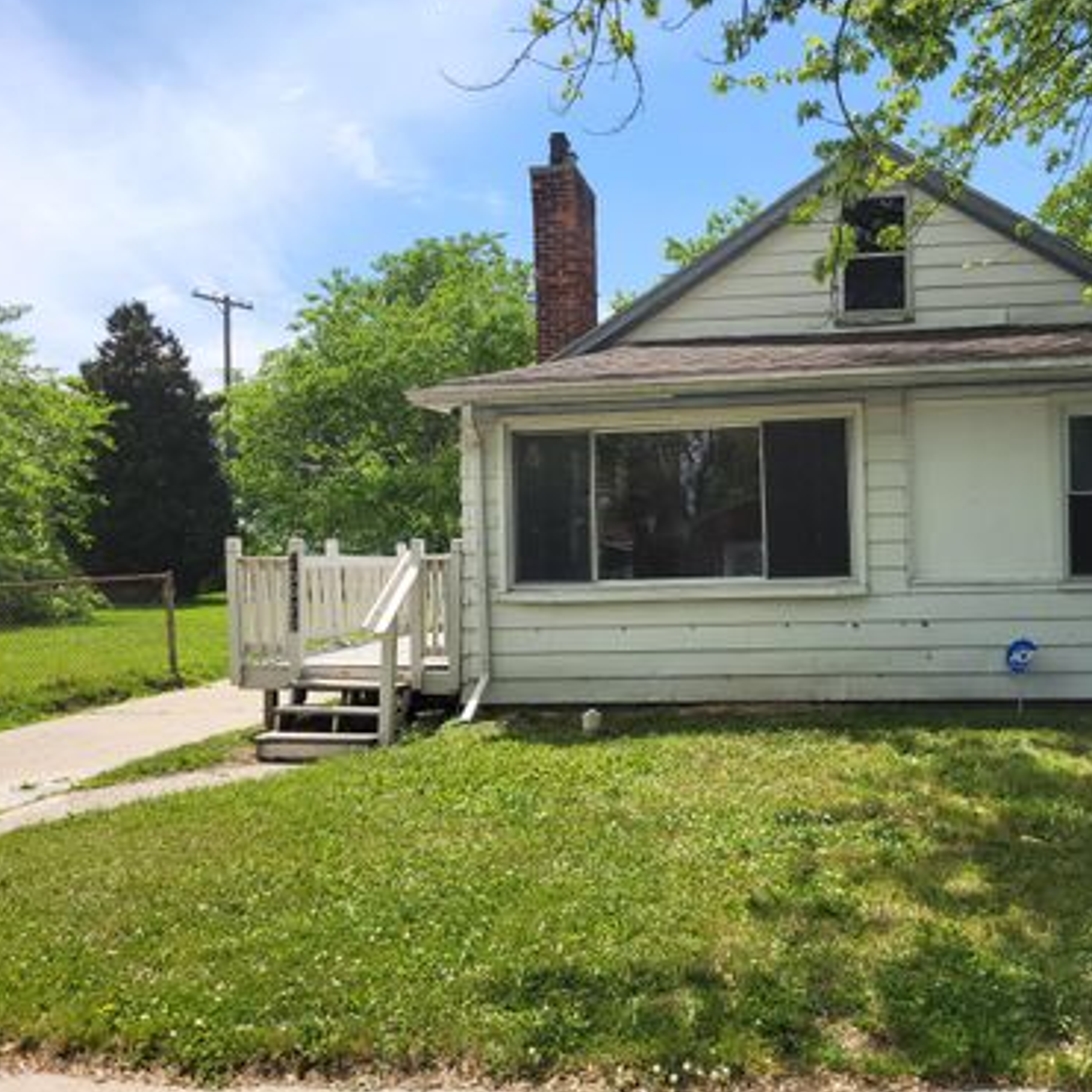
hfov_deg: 51.7
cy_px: 543
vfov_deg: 52.5
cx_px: 709
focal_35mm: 31
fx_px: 1106
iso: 40
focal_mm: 5.4
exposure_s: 1/2145
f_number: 1.8
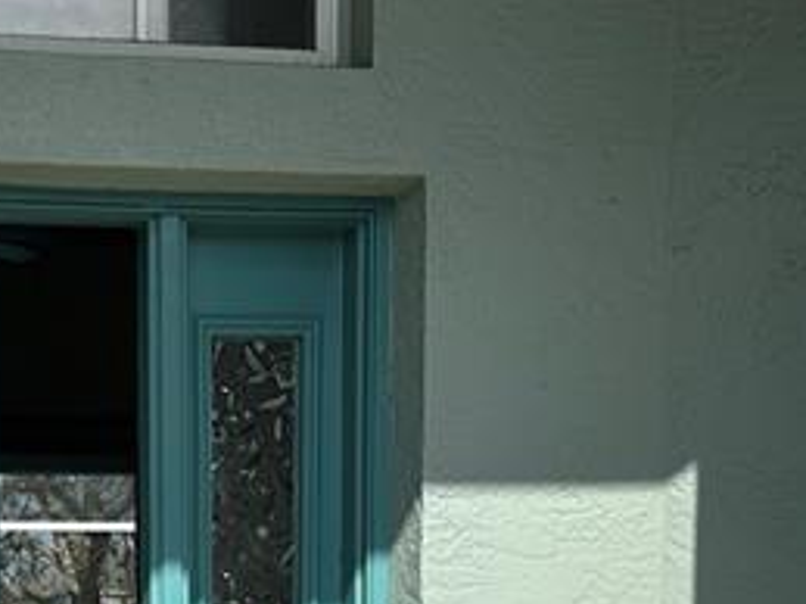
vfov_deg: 14.8
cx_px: -50
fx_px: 2211
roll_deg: -0.6
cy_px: 794
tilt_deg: -3.8
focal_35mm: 95
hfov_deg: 19.9
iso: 80
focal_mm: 6.86
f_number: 1.78
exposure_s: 1/7576
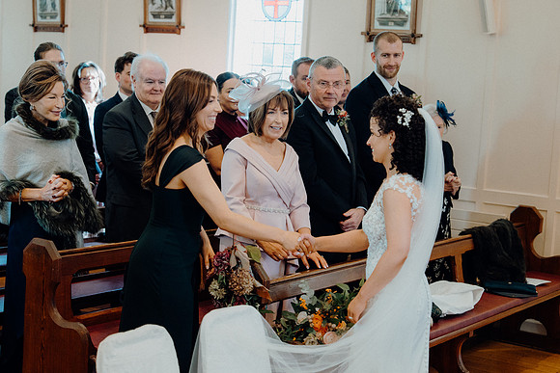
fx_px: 1011
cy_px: 186
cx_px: 280
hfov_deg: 31.0
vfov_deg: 20.9
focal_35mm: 65
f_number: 3.5
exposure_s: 1/160
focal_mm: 65
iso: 2000
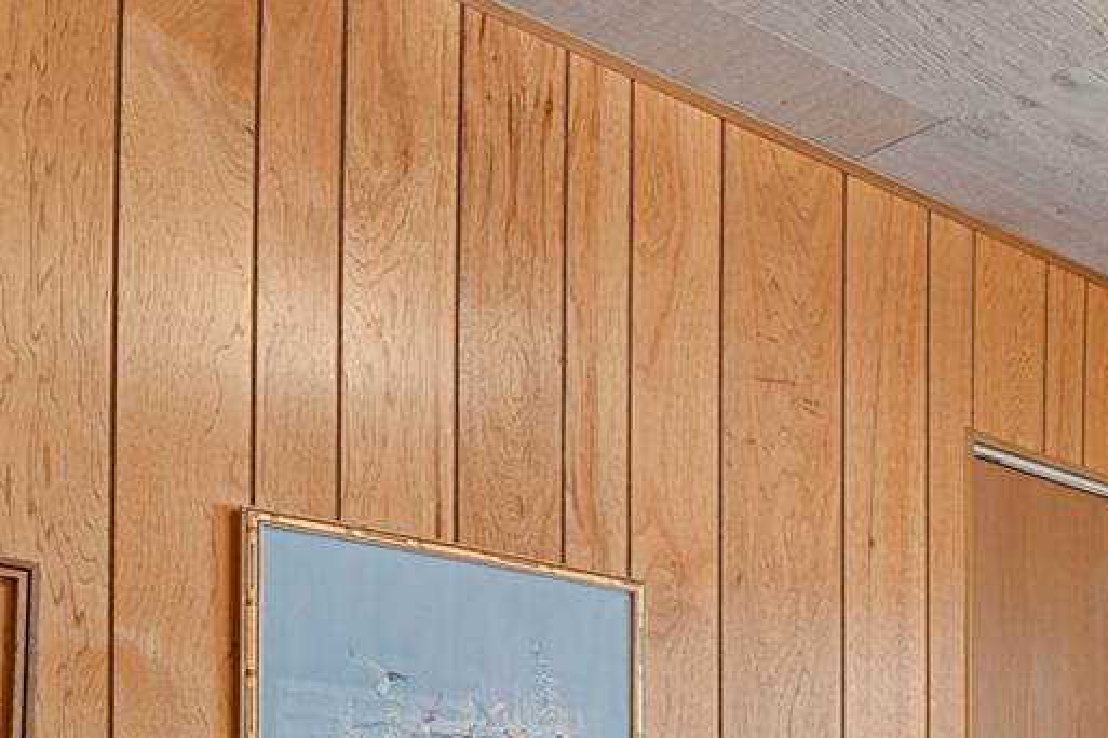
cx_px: 1348
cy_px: 975
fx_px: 1631
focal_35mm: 53
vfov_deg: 22.6
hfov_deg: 31.2
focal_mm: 17
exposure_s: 8
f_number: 8
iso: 250
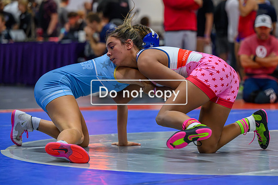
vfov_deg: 9.5
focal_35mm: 144
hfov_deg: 14.2
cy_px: 87
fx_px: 1114
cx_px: 166
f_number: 2.8
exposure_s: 1/800
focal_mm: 115
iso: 8000
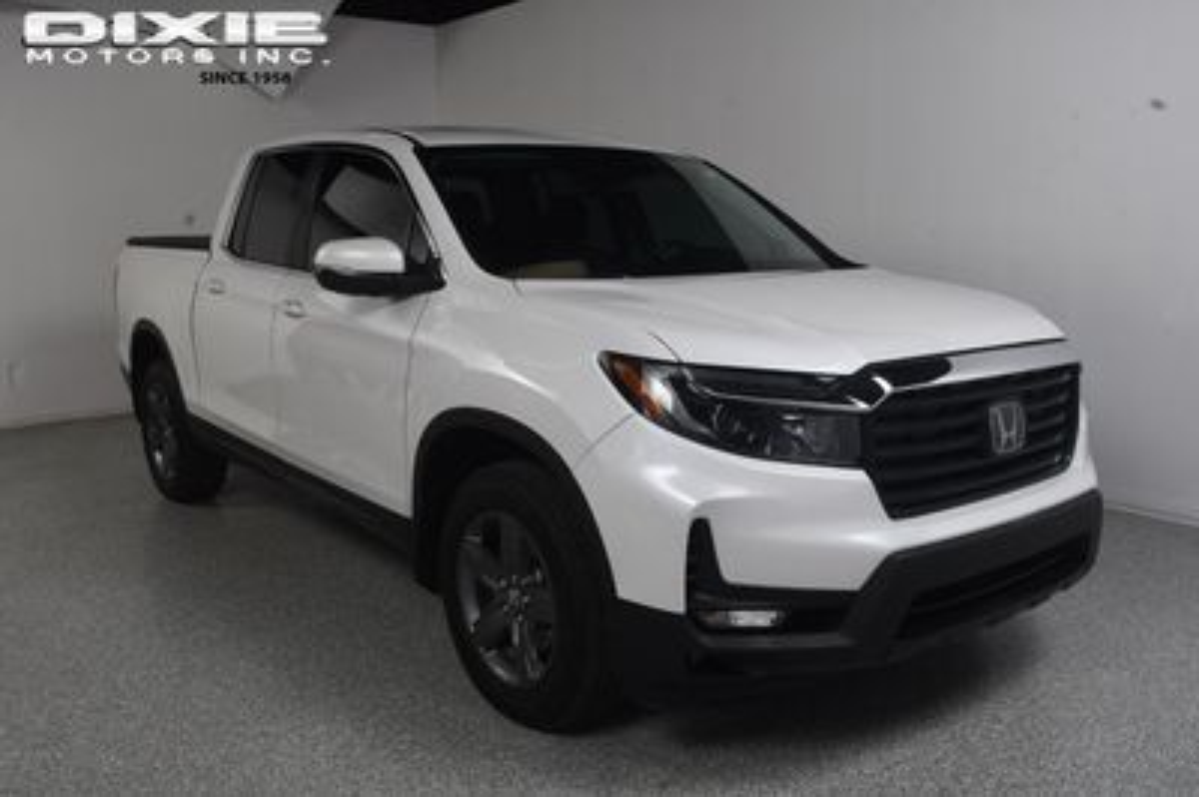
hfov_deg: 57.3
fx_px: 1098
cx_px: 600
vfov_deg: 39.9
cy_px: 398
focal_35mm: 33
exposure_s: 1/160
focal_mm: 22
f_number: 13
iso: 100
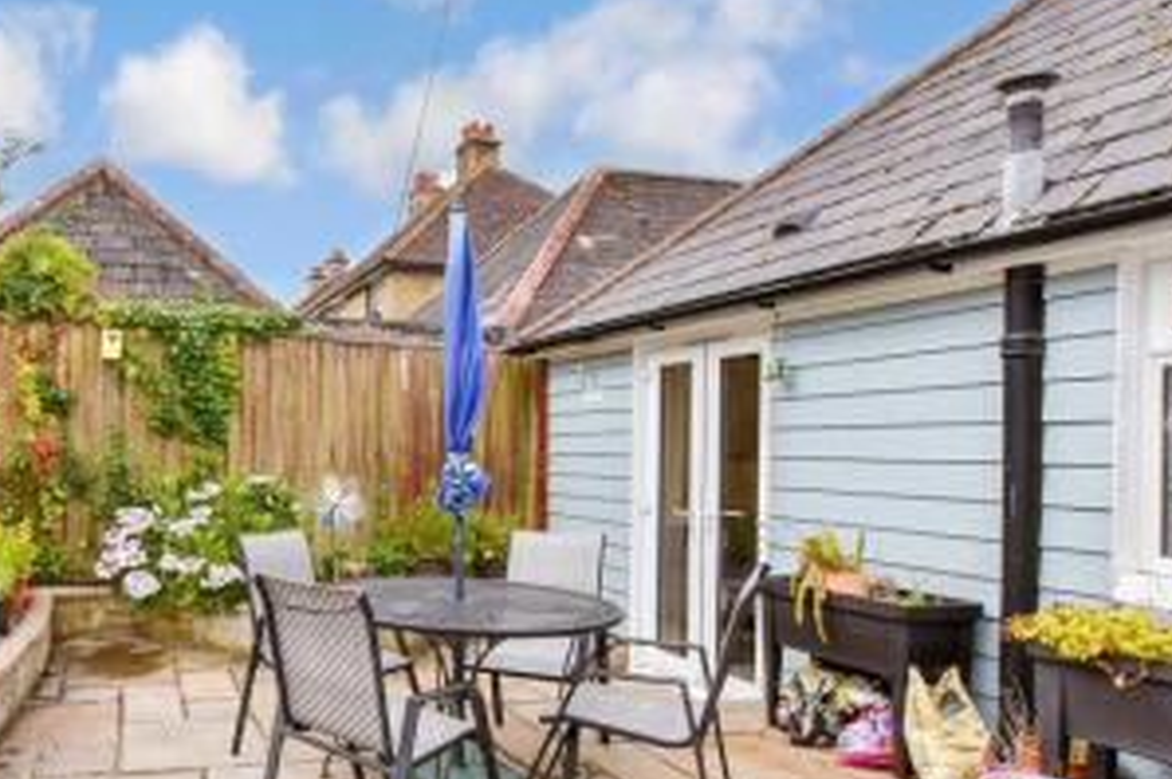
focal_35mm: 24
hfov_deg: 69.5
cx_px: 311
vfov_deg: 52.8
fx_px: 780
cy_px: 447
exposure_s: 1/160
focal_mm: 10
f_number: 8
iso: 160
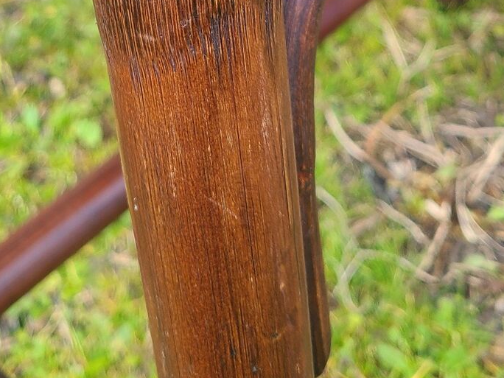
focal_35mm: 76
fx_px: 1107
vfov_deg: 17.2
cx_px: 197
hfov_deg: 25.6
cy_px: -217
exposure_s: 1/60
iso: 40
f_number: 1.8
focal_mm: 5.4
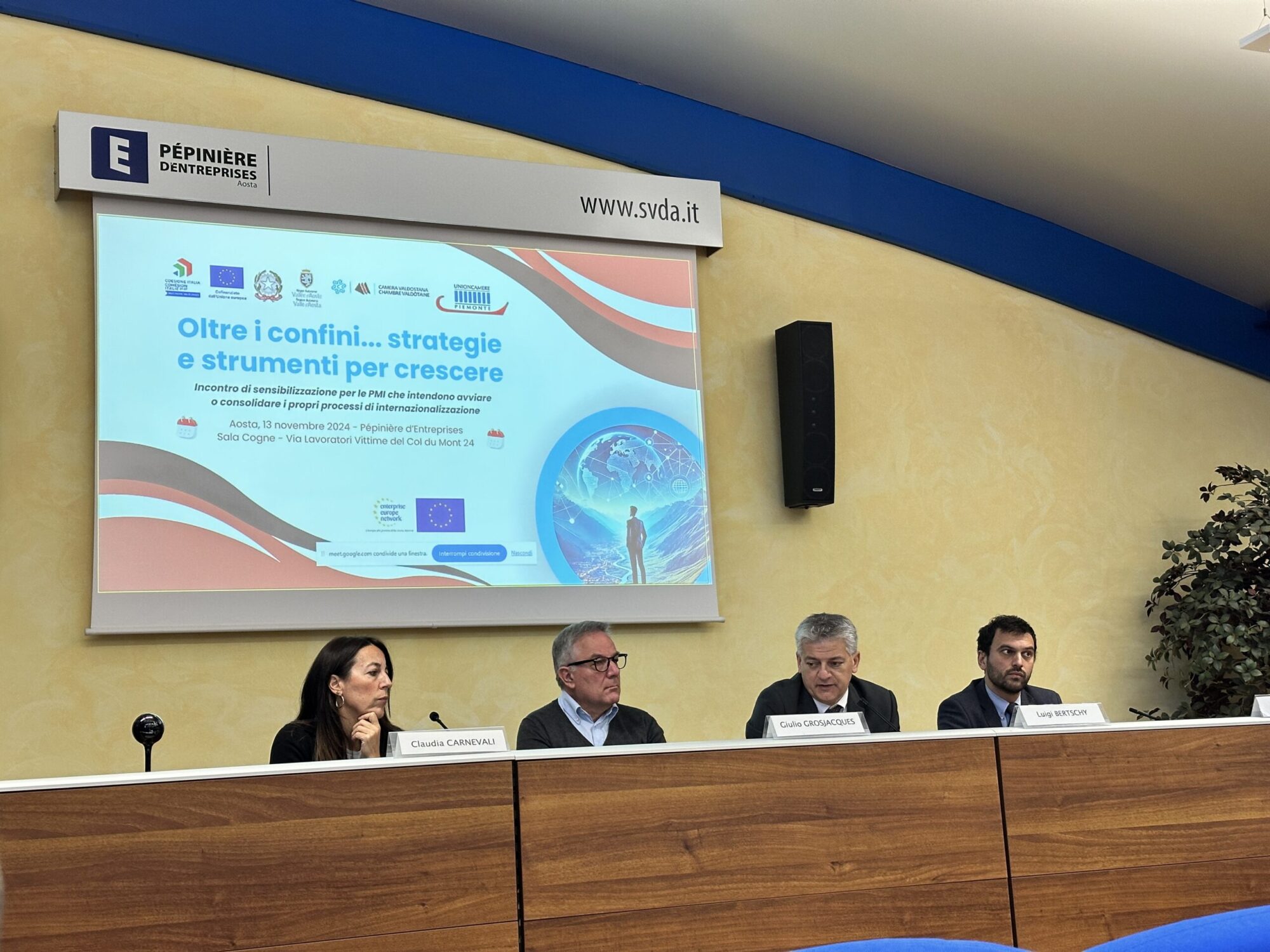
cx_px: 635
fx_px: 1761
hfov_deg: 39.7
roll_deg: +3.3
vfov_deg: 30.3
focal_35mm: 48
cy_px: 476
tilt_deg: +8.6
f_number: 1.78
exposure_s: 1/61
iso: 80
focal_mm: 6.86
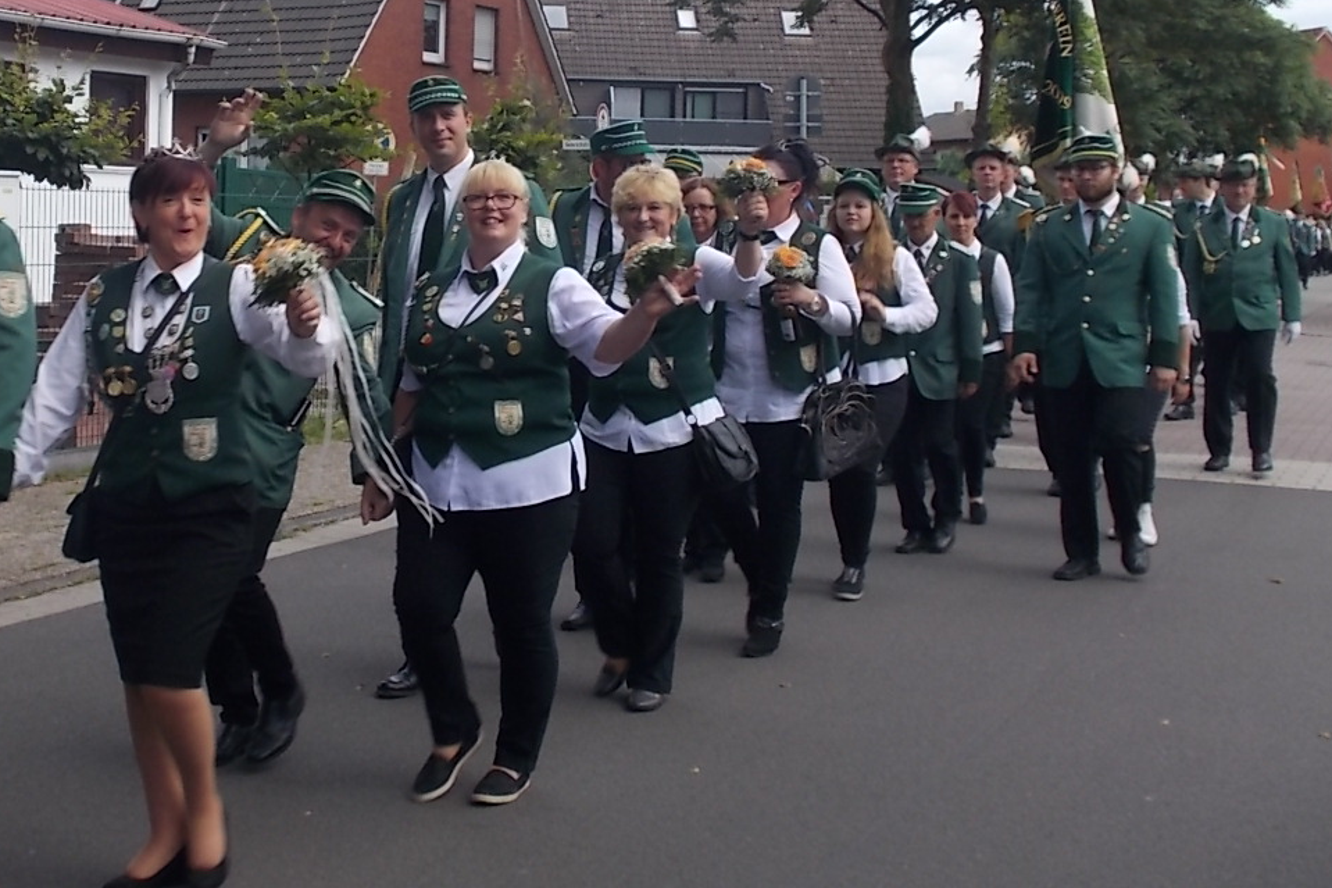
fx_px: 2182
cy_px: 232
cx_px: 374
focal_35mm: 59
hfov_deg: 33.4
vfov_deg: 22.8
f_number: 9.2
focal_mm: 6
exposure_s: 1/125
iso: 80
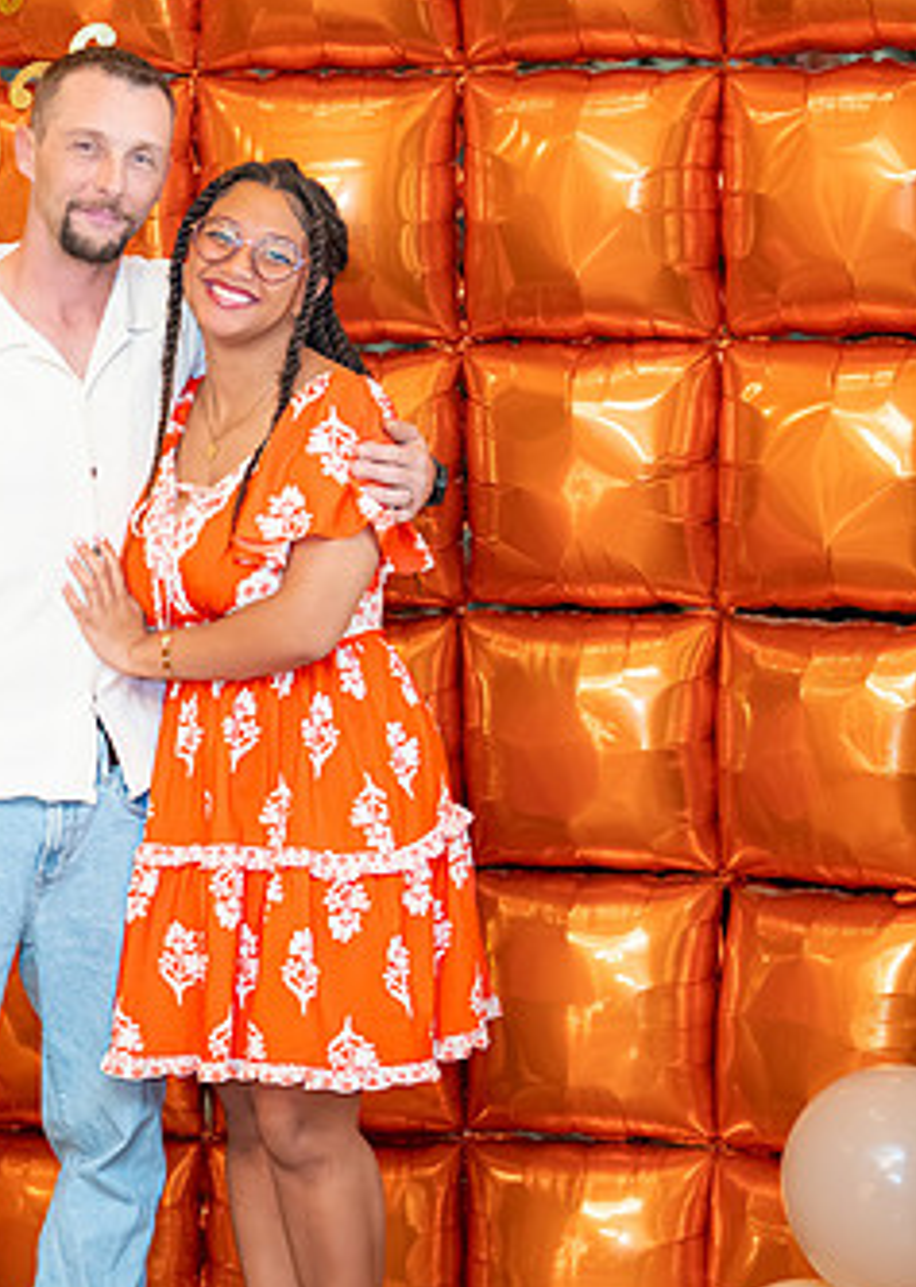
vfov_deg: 17.0
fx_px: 4308
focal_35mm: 118
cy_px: 722
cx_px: 149
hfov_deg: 12.1
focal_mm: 50
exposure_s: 1/400
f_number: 1.2
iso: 1000
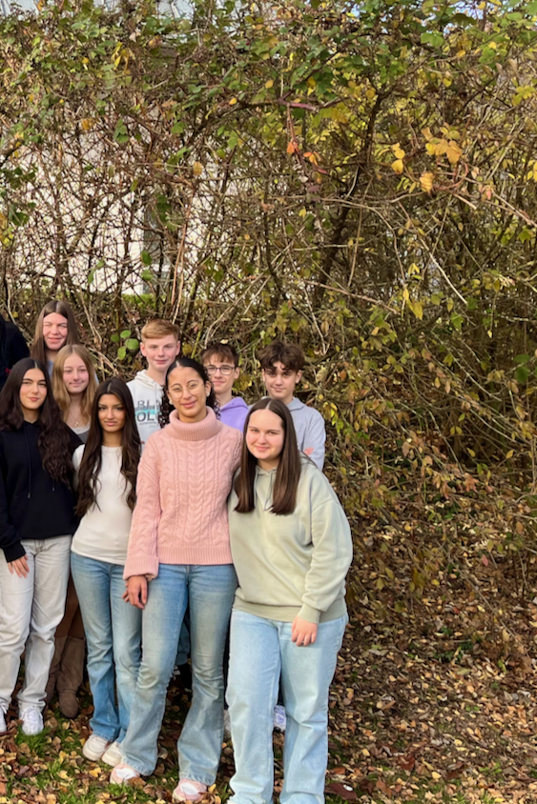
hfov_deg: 30.0
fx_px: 917
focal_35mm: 41
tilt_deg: +2.6
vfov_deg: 47.4
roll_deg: -1.3
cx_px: -24
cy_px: 384
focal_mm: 5.1
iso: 50
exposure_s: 1/571
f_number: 1.6
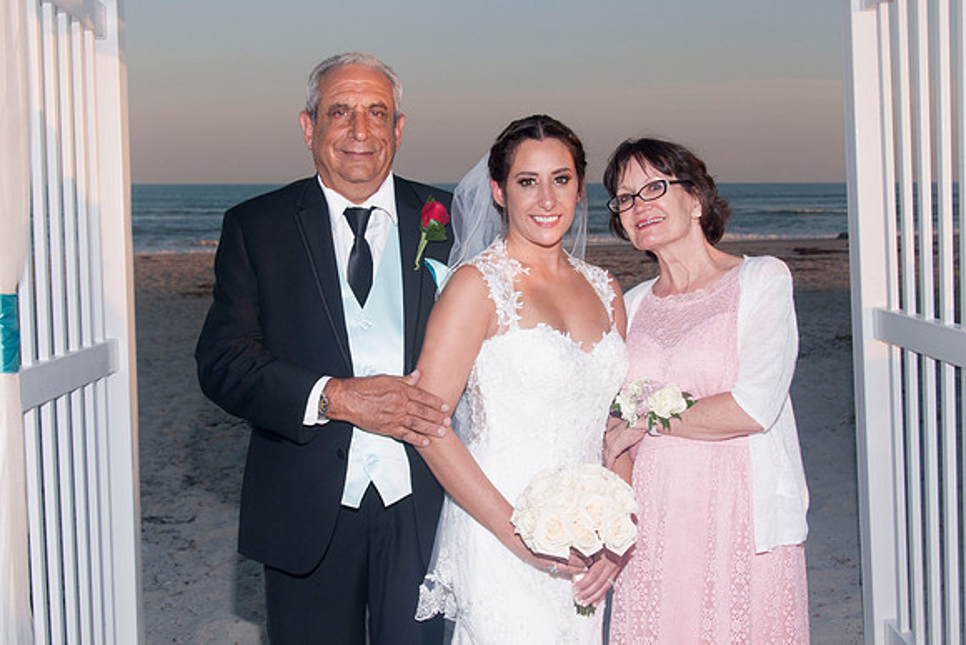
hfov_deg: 41.6
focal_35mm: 47
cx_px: 445
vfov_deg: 28.5
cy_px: 321
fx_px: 1271
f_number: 8
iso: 100
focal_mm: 29
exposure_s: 1/250
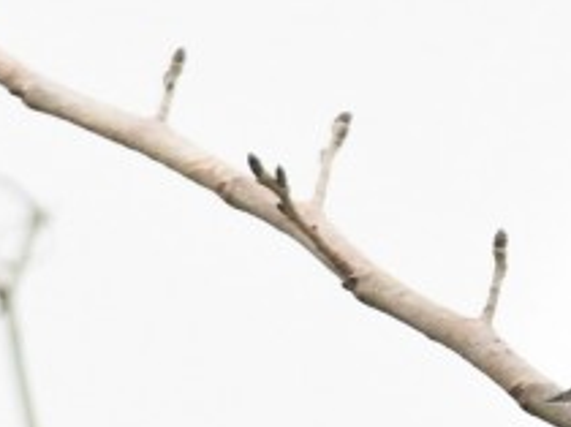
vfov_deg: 0.5
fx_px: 49940
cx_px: 1088
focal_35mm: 3031
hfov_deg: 0.7
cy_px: 228
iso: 1250
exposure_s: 1/640
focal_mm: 420
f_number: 7.1
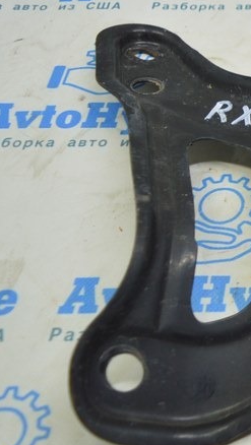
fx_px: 779
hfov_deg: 16.1
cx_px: 421
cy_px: 150
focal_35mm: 66
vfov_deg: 31.6
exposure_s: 1/50
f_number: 3.5
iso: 400
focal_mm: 18
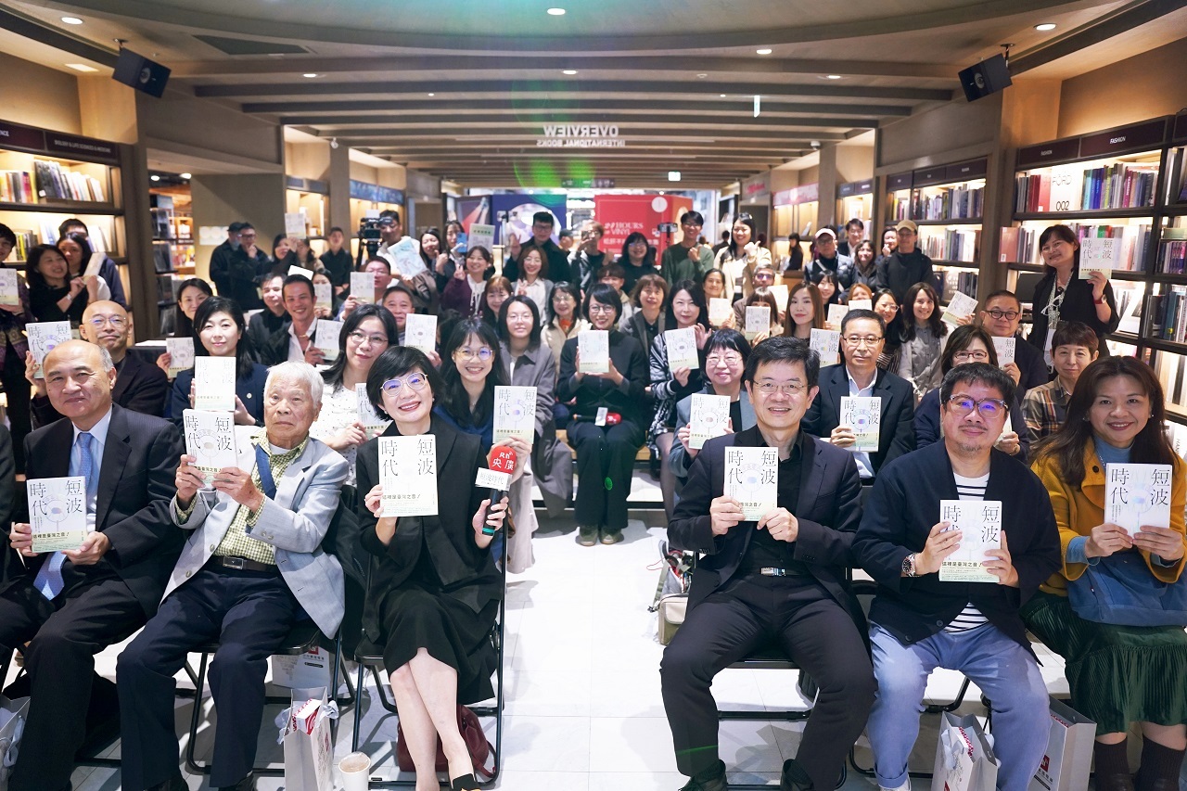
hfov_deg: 73.8
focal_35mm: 24
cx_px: 594
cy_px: 396
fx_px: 791
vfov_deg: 53.1
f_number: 2.8
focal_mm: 24
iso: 2000
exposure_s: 1/160
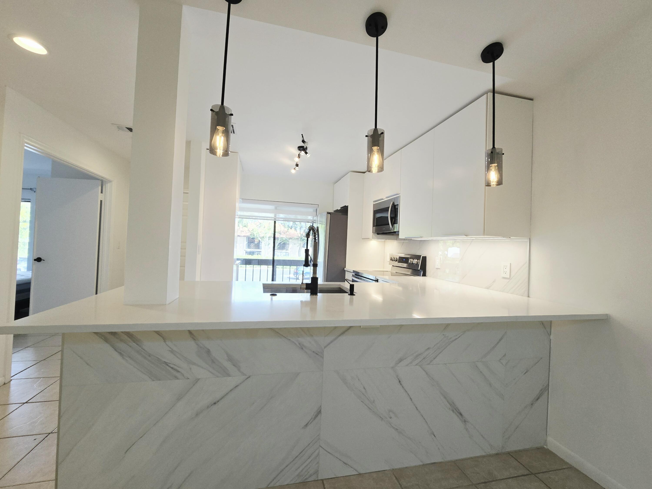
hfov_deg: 106.2
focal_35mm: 13
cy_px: 244
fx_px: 245
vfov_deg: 89.9
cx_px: 326
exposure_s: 1/120
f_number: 2.2
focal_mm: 2.2
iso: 100
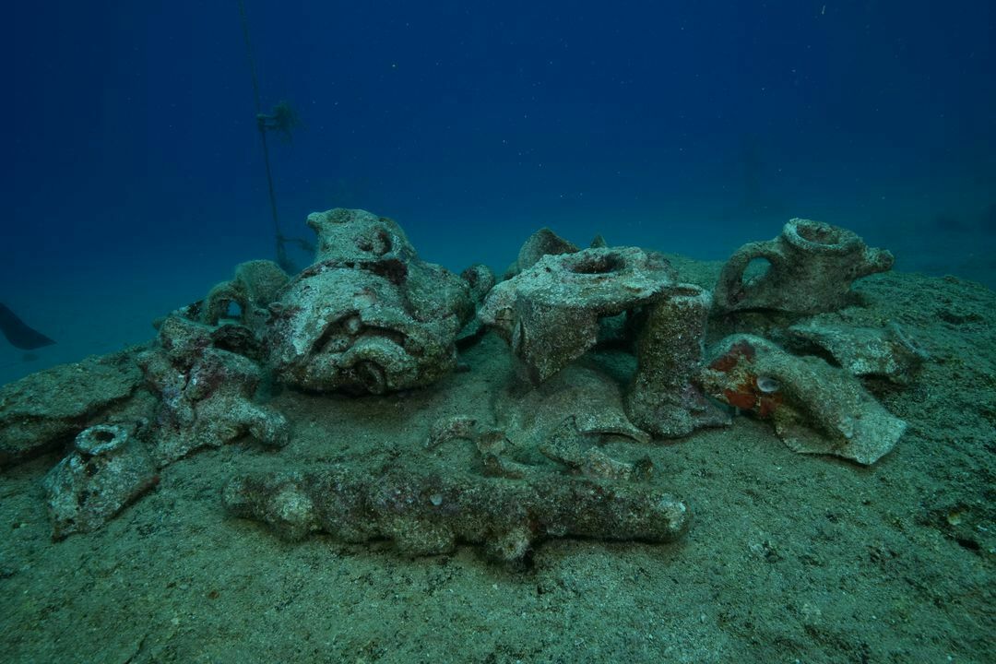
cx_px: 498
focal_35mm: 21
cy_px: 332
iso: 640
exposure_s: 1/160
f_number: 20
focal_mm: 21
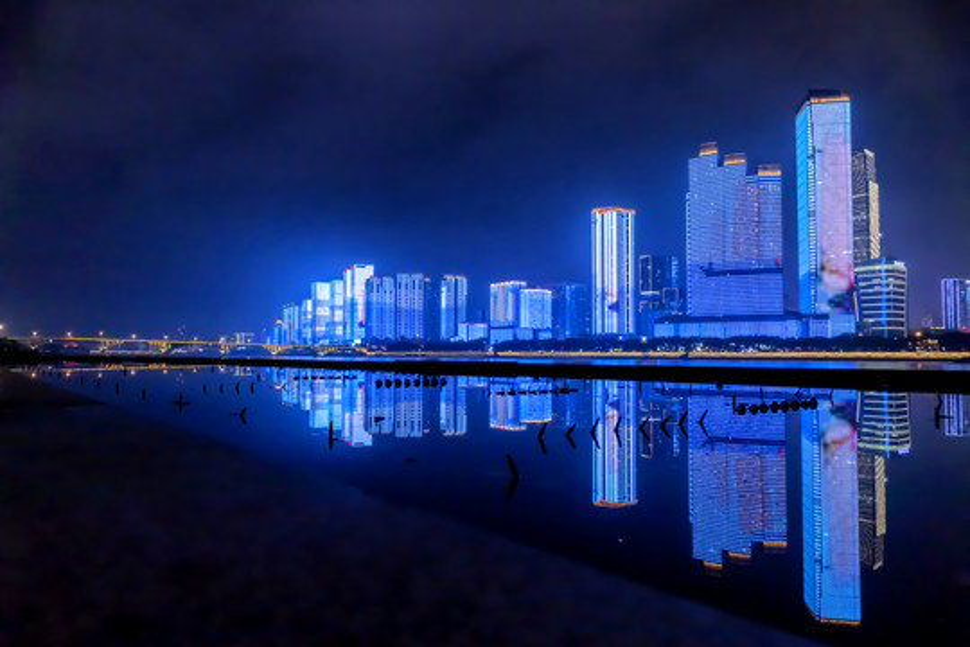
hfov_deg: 71.5
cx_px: 485
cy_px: 324
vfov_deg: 51.3
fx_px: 674
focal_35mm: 25
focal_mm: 9.12
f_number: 5.6
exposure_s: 1/15
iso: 200
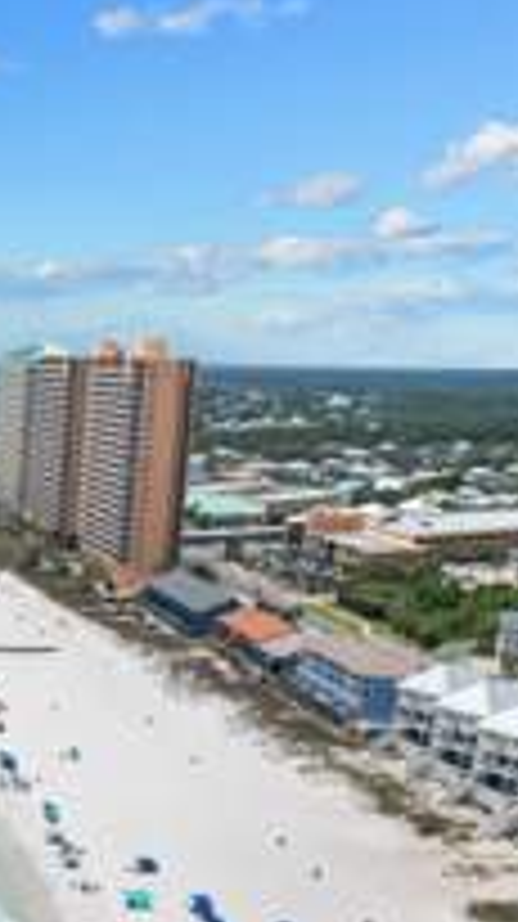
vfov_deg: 37.7
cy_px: 675
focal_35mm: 54
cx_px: -387
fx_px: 1321
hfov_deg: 18.1
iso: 100
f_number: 2.8
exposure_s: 1/2000
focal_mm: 8.38
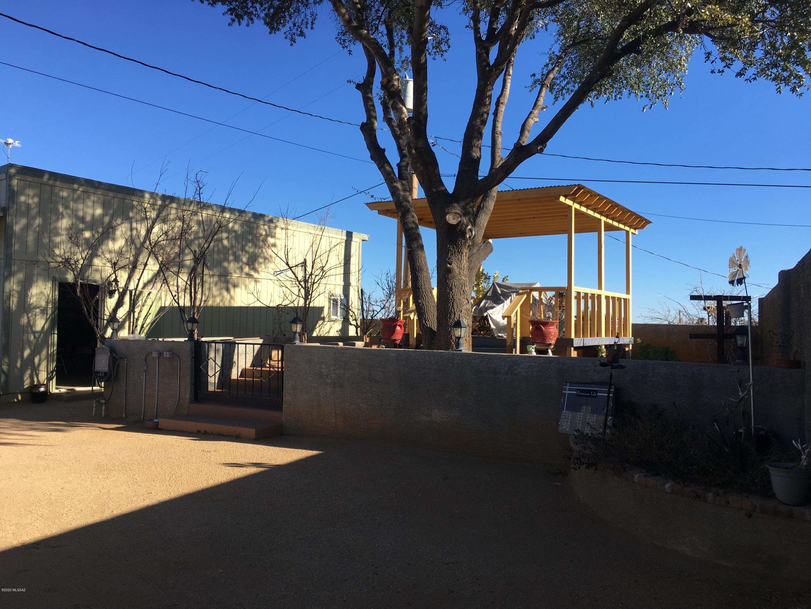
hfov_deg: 61.7
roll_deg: -1.3
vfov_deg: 48.2
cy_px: 304
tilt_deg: +2.6
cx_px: 406
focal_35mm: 29
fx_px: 679
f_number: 2.2
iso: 25
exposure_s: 1/986
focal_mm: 4.15
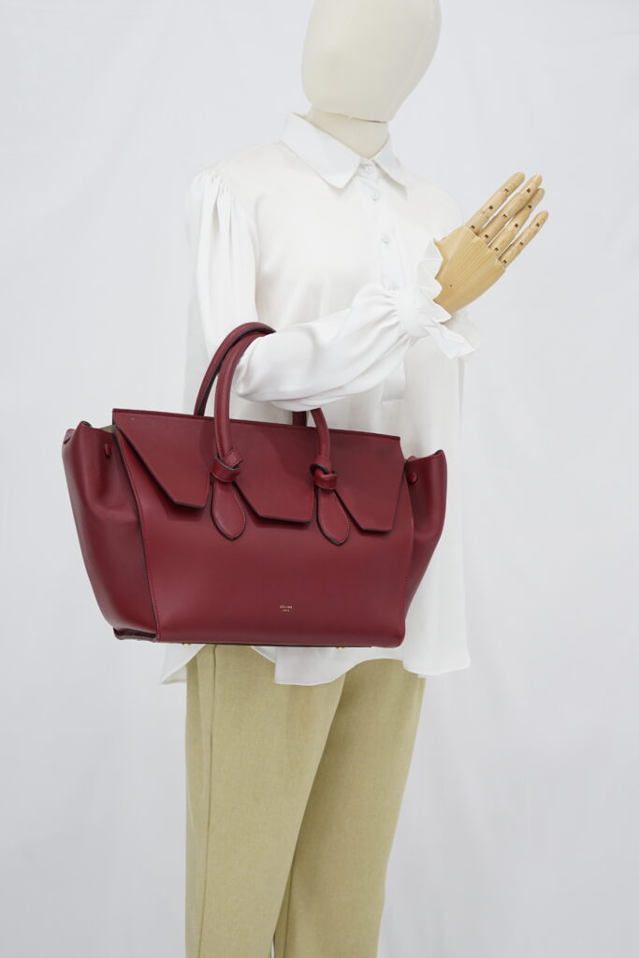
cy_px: 479
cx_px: 320
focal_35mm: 50
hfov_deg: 27.0
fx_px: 1331
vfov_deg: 39.6
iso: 640
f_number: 6.3
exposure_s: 1/10
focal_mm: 50
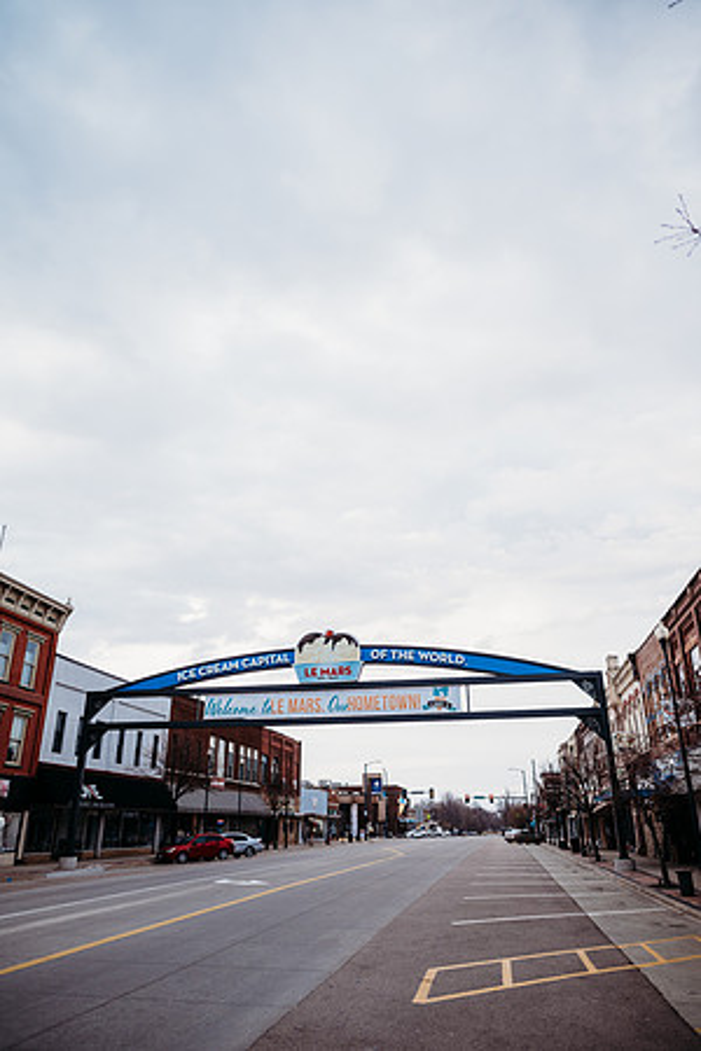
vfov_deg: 73.7
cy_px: 526
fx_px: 701
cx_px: 350
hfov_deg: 53.1
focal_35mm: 24
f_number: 3.2
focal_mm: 24
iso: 100
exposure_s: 1/160
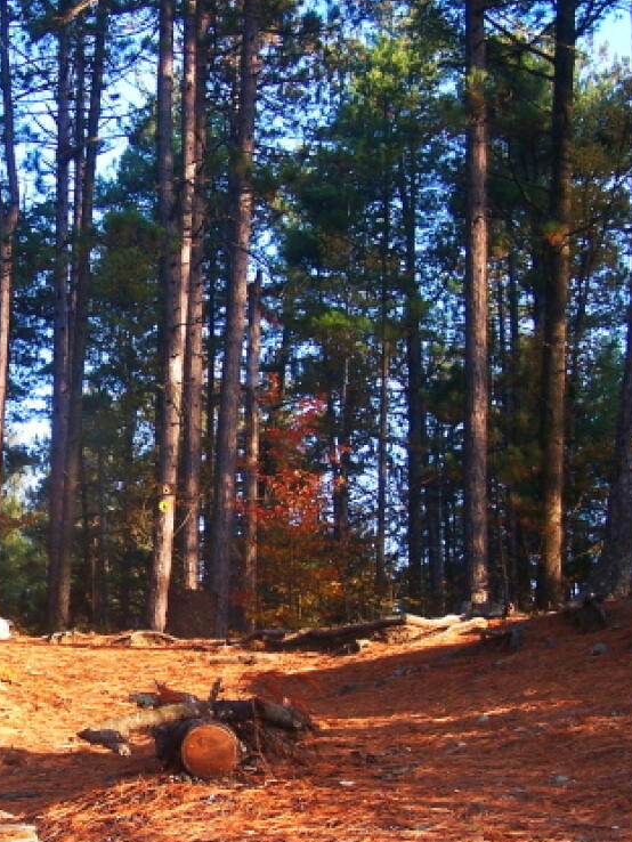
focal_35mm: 74
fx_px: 1800
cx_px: 82
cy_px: 496
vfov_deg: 26.3
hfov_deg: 19.6
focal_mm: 6.7
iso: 80
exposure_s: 1/125
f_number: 2.8
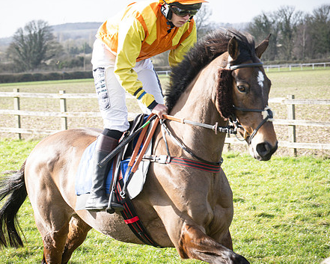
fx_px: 1475
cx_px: 188
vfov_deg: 10.2
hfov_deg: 12.8
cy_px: 101
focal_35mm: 151
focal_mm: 70
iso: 400
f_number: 5
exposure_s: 1/640
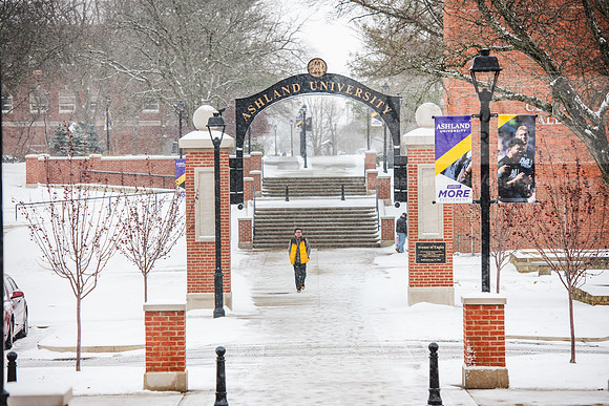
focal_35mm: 135
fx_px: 2284
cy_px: 203
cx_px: 304
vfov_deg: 10.2
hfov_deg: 15.2
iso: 320
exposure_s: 1/160
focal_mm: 135
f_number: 4.5
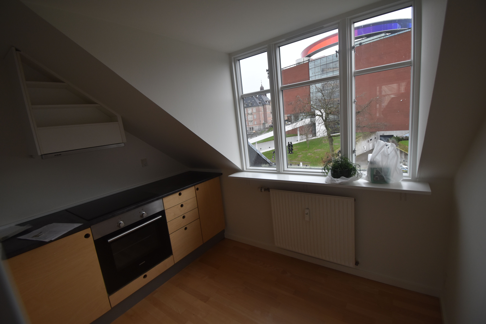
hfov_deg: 100.4
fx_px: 202
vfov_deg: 77.3
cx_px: 243
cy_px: 162
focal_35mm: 15
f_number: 5.6
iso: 400
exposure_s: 1/125
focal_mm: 10
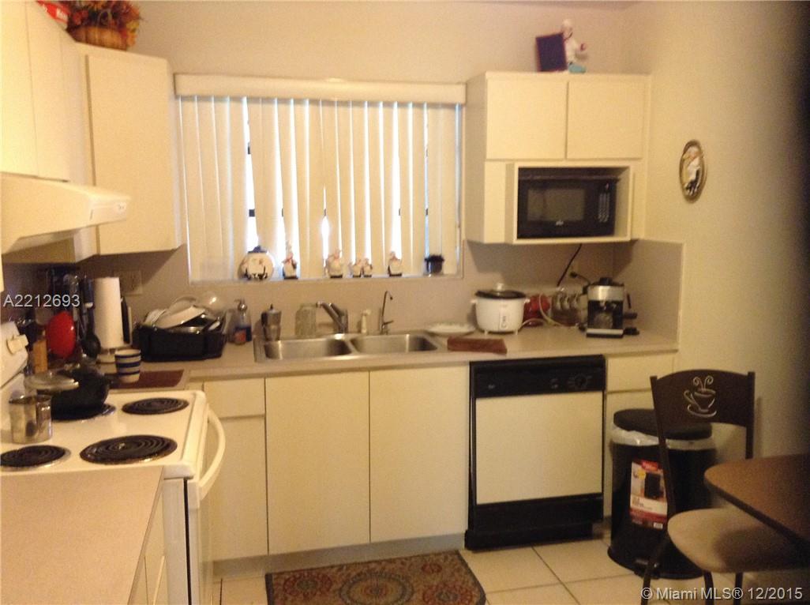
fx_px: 771
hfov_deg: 55.4
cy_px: 302
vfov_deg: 42.8
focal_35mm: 33
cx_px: 405
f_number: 2.4
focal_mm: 3.3
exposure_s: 1/17
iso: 250
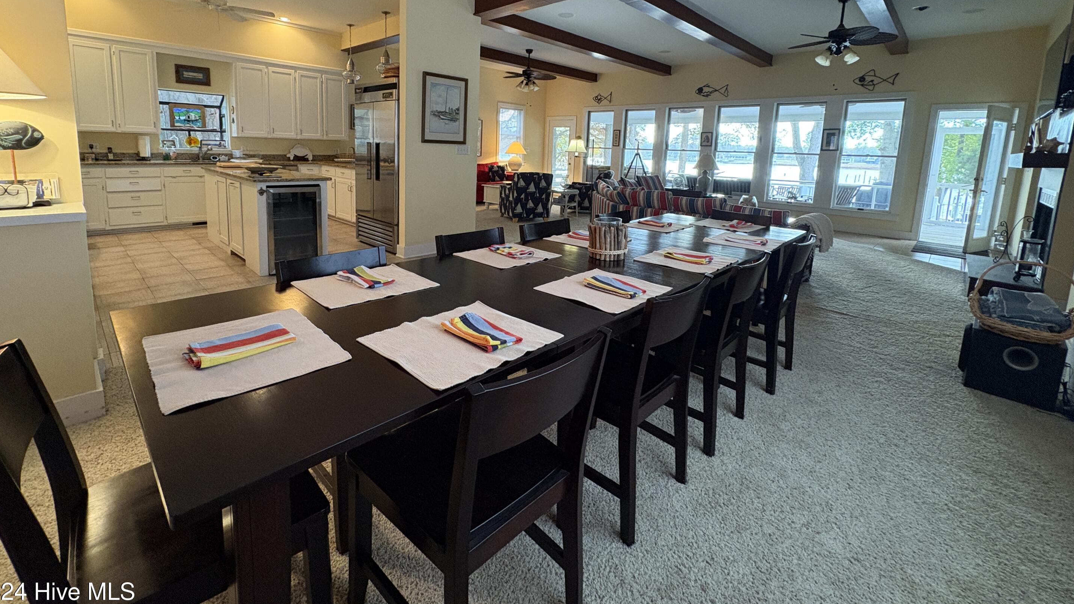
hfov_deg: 99.3
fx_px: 456
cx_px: 518
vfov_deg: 65.5
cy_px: 208
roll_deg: -2.2
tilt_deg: -7.1
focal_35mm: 16
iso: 400
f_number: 2.2
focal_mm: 2.22
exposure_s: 1/60
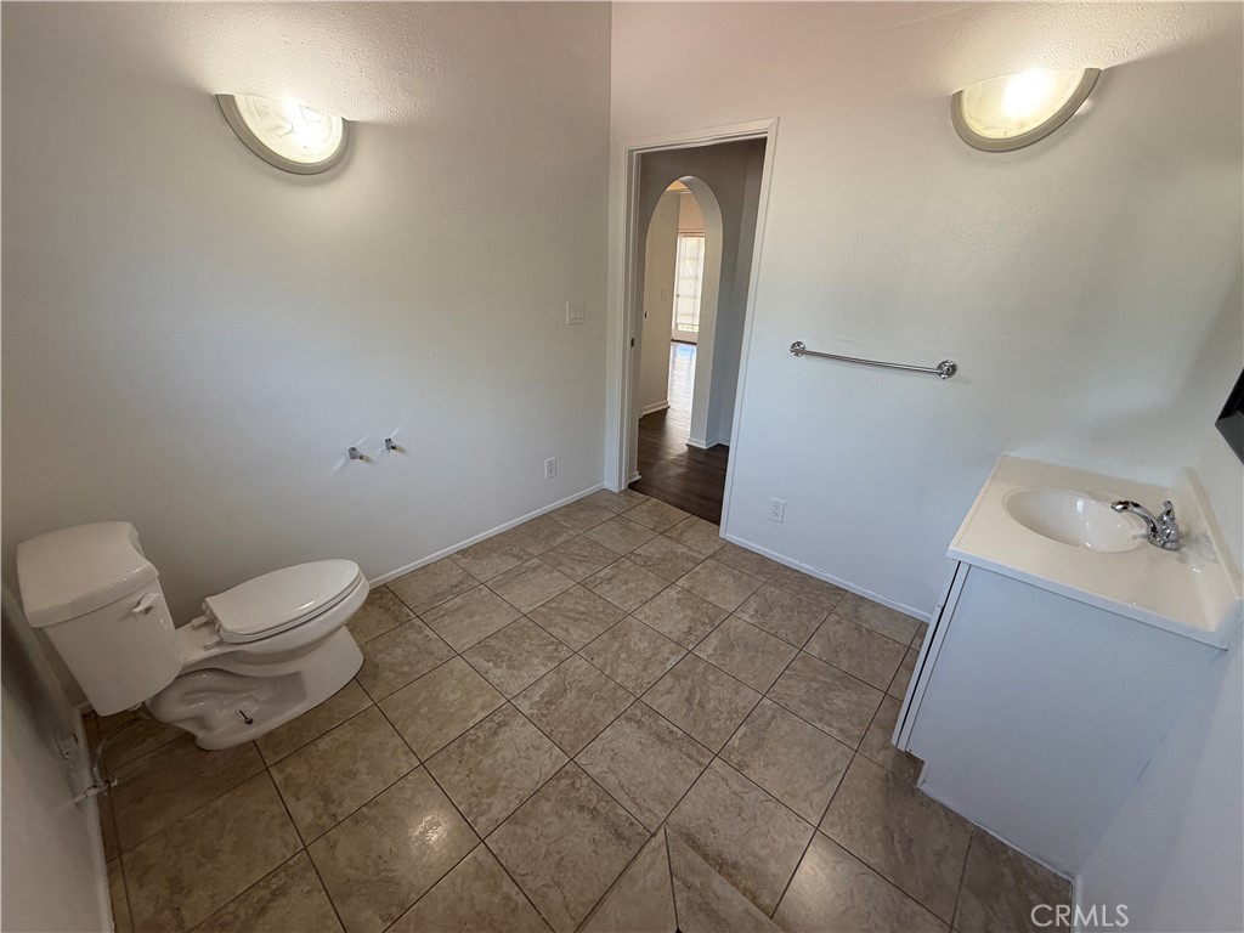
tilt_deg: -22.8
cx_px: 622
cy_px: 466
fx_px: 503
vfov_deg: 85.7
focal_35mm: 14
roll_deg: -0.6
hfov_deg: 102.1
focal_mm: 2.22
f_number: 2.2
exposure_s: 1/60
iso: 200
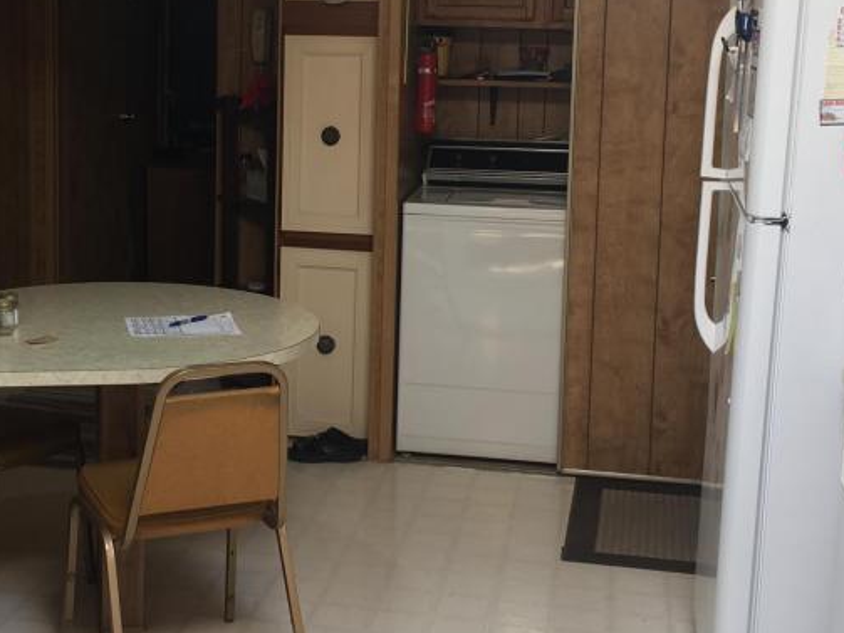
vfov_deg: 24.7
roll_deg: -1.1
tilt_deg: -7.6
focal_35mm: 59
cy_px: 222
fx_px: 1438
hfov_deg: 32.5
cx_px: 287
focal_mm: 4.15
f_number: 2.2
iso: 25
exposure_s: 1/30
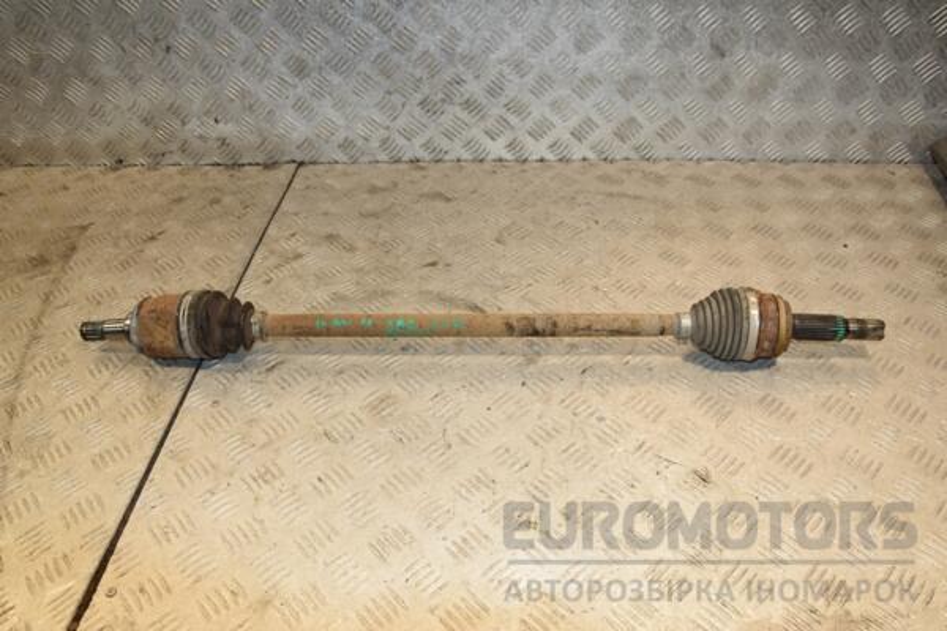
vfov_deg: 47.9
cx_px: 474
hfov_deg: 67.4
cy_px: 316
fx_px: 710
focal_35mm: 27
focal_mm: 18
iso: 800
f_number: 5.6
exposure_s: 1/200
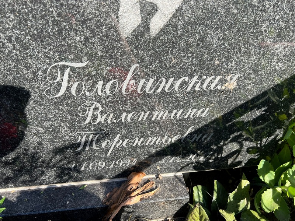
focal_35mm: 26
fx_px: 222
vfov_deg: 53.1
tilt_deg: -34.8
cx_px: 148
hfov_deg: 67.3
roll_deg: -1.2
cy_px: 110
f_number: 1.5
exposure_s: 1/924
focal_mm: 5.7
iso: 50
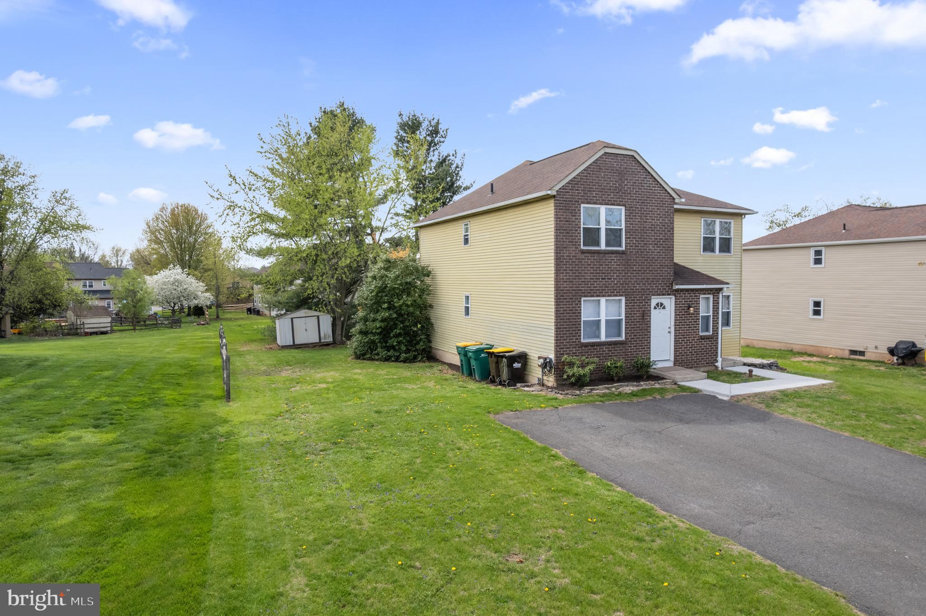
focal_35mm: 22
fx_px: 566
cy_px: 308
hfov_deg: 78.6
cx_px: 463
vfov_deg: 57.2
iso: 100
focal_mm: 8.38
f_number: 2.8
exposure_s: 1/320
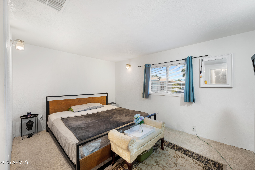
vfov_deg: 81.1
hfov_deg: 104.3
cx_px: 128
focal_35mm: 14
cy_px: 85
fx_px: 99
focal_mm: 14
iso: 320
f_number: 9
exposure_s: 1/2
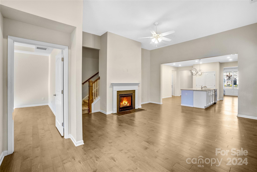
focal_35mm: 15
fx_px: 107
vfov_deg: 77.3
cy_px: 86
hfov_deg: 100.4
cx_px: 128
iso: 250
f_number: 9
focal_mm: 10
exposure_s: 1/5
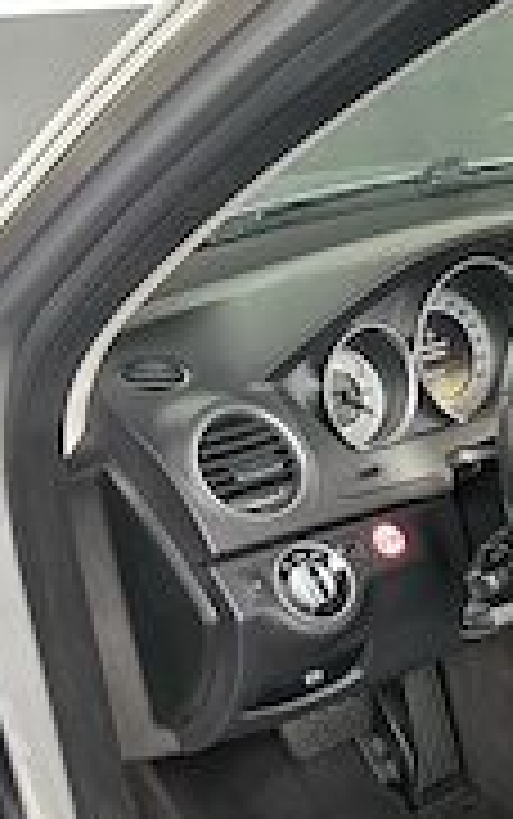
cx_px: 616
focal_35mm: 56
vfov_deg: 35.3
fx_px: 1251
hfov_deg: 21.5
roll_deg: +1.9
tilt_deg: -27.7
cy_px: 634
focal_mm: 6.86
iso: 500
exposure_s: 1/60
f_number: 1.78
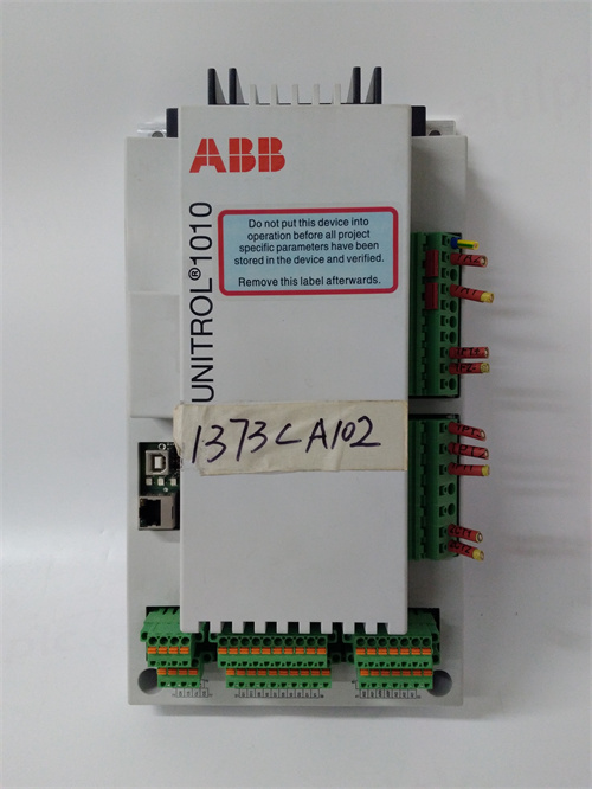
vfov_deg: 65.3
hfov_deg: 51.4
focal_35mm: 27
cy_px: 394
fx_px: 615
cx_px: 296
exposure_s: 1/33
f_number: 2
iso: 351
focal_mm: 3.79
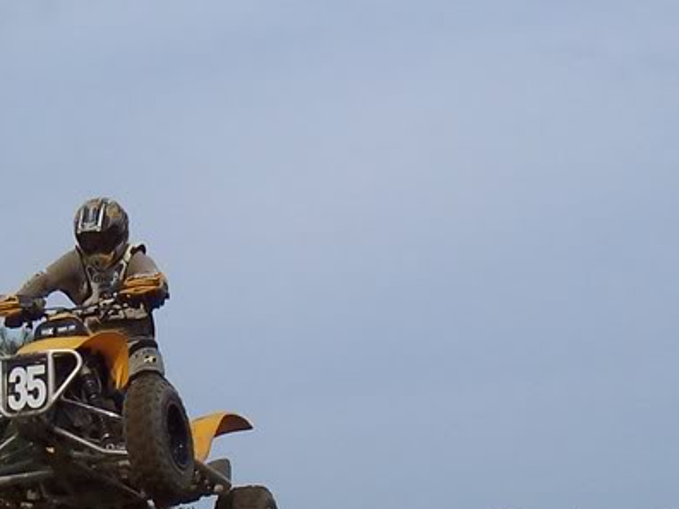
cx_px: 122
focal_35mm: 95
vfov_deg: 15.4
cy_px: 459
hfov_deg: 20.4
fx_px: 1863
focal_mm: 5.6
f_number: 5.6
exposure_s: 1/1000
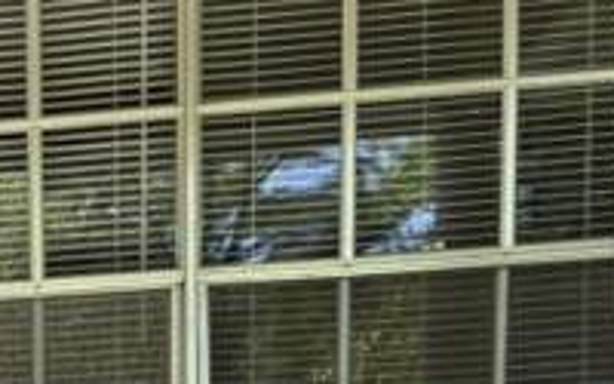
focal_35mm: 110
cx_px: -381
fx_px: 1841
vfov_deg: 10.7
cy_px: 805
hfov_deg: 16.7
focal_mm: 5.96
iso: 64
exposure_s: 1/485
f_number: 1.6
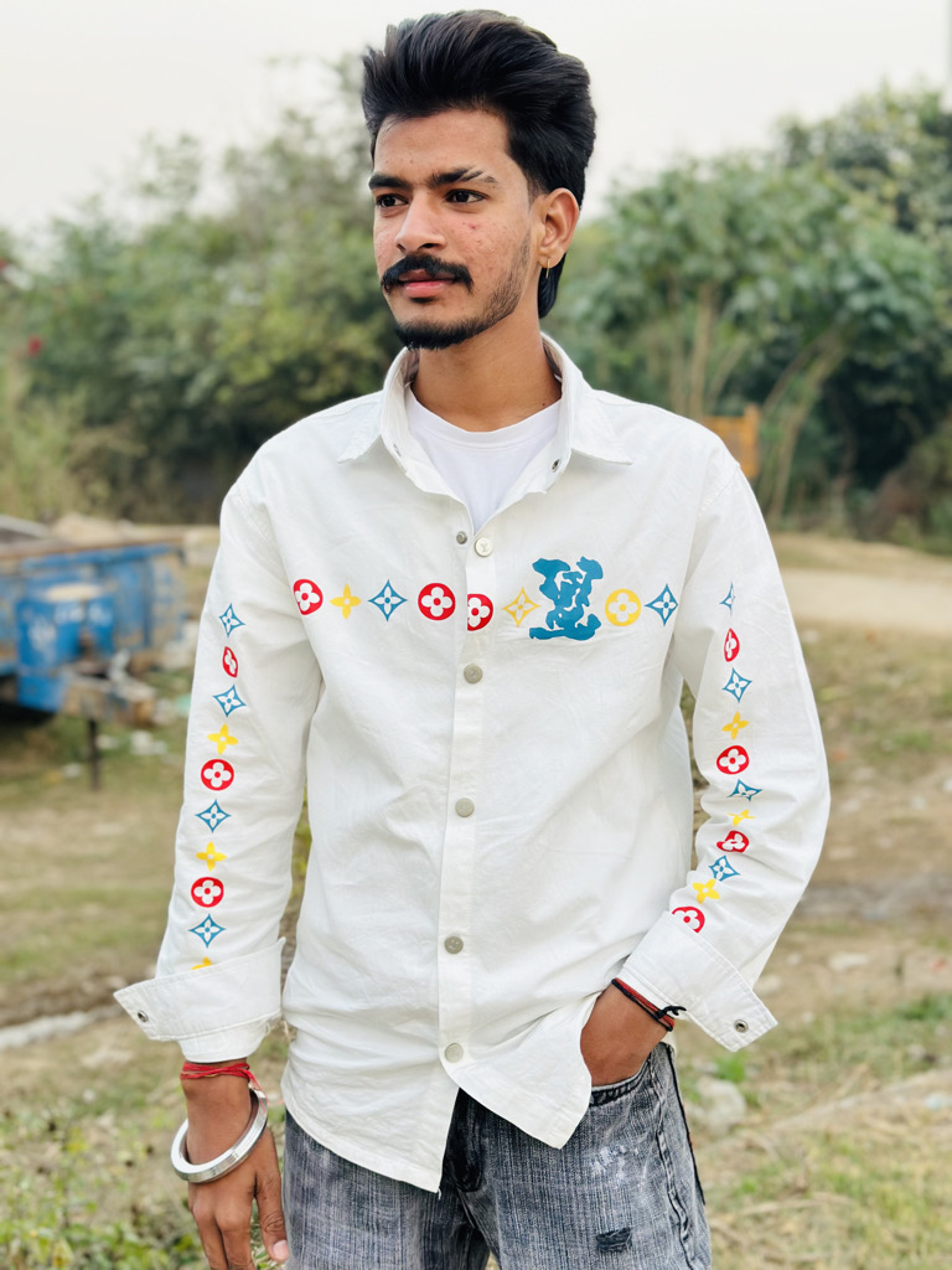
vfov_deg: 39.7
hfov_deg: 30.3
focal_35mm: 48
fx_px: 1760
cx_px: 476
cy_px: 635
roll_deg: +0.2
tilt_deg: -7.0
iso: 100
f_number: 1.78
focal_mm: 6.86
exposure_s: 1/121
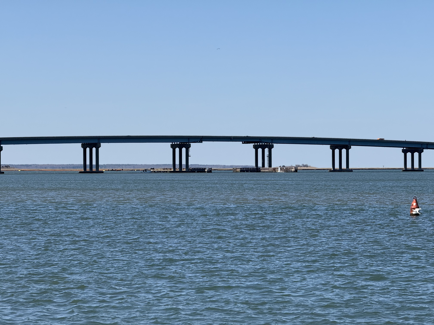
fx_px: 1505
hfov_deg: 16.4
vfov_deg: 12.3
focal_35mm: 120
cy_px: 162
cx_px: 217
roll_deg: +0.2
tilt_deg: +0.1
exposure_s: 1/1818
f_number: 2.8
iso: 50
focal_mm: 15.66
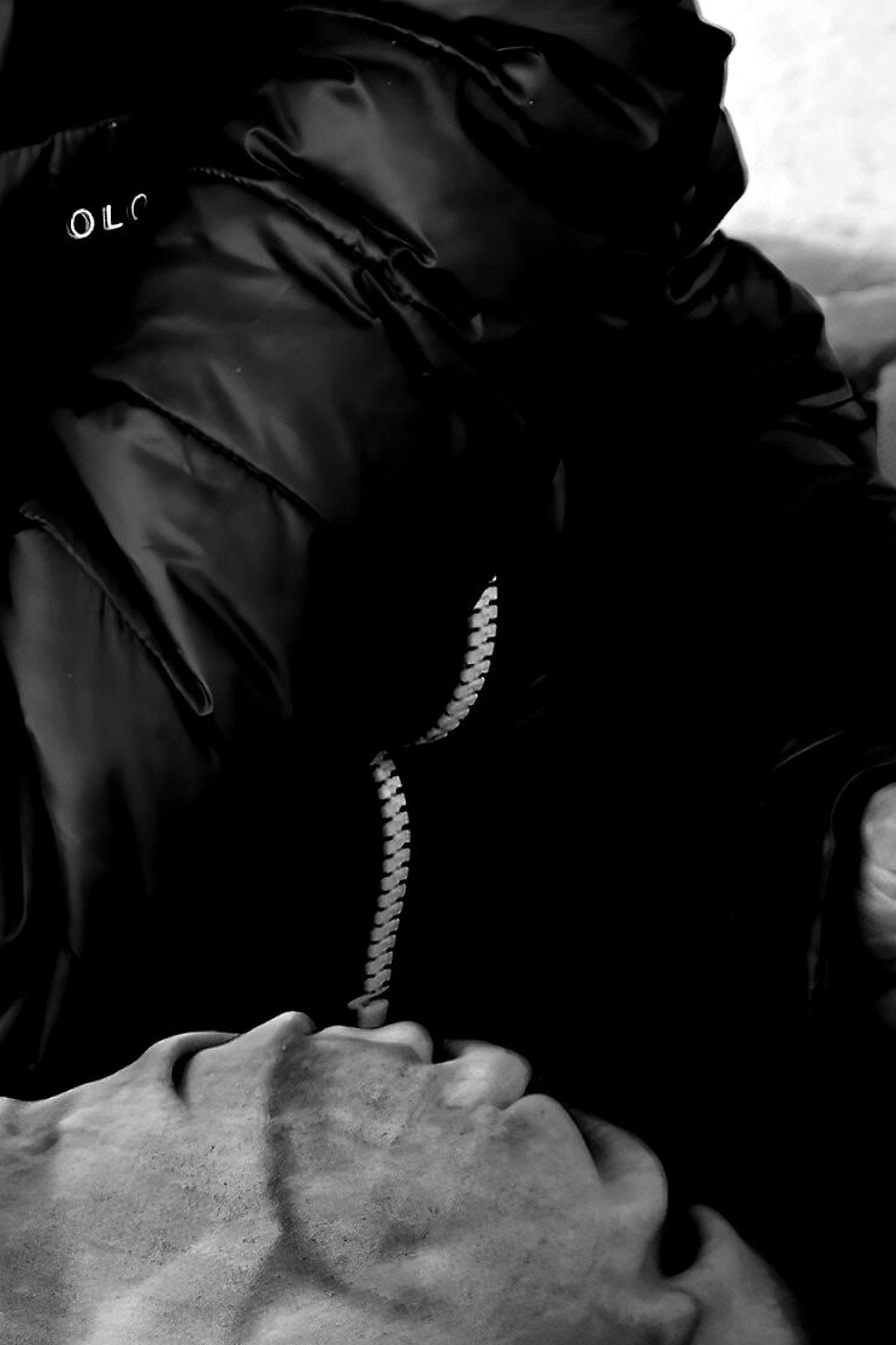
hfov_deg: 1.7
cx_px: 226
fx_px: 29494
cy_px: 71
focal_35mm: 790
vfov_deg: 2.6
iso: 100
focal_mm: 245
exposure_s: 1/25
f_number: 9
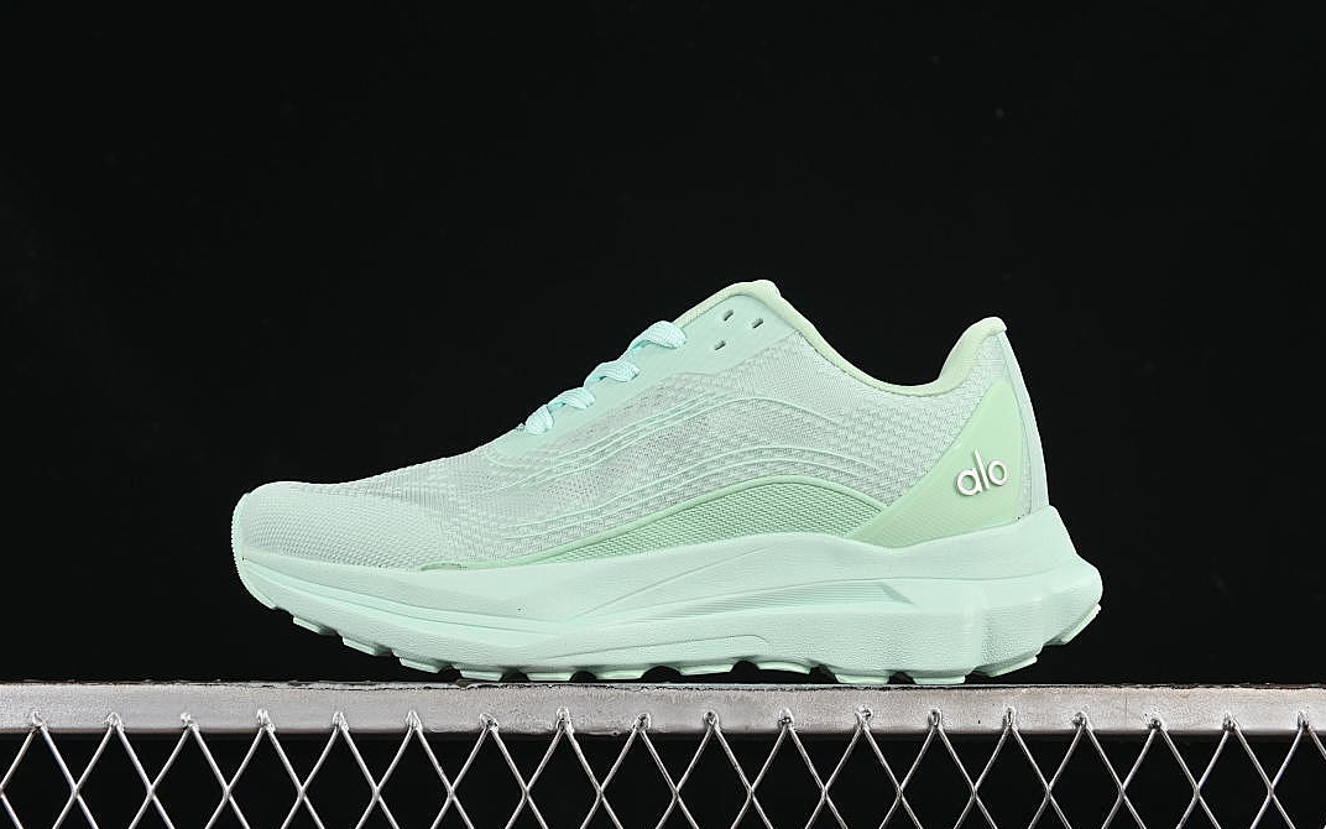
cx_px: 661
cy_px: 407
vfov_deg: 16.9
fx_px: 2783
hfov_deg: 26.8
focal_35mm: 77
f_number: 8
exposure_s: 1/80
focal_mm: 50
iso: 160
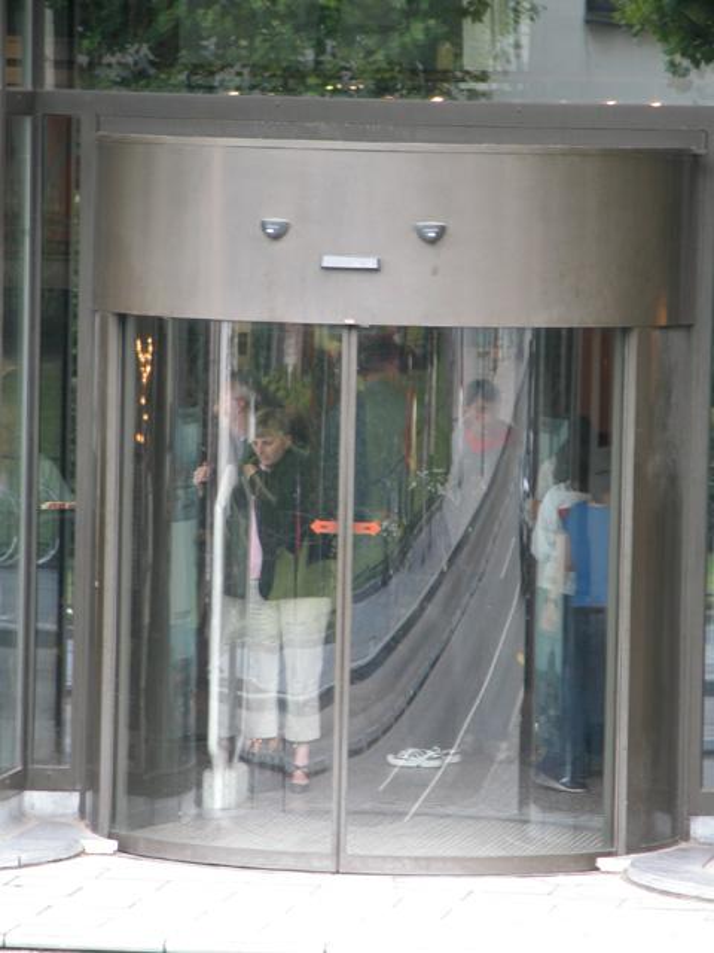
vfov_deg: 7.2
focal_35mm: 276
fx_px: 7590
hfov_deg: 5.4
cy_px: 476
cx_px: 357
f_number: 4.2
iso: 100
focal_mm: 71.2
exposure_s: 1/19.4
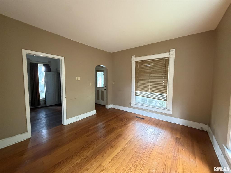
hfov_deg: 102.1
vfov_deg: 85.7
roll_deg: -0.5
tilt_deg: -3.0
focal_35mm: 14
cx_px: 116
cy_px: 86
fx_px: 93
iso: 640
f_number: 2.2
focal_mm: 2.22
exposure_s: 1/60
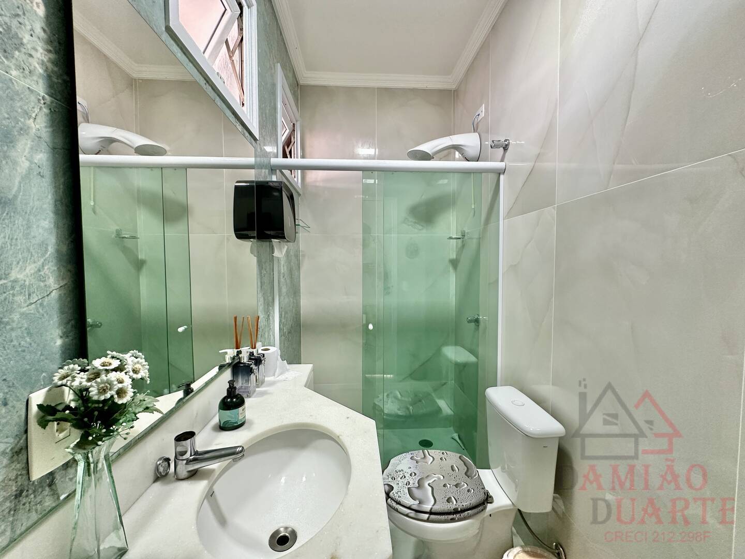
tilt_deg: -2.4
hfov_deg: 102.1
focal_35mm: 14
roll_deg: +0.1
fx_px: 301
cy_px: 280
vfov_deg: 85.7
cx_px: 372
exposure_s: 1/60
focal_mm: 2.22
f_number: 2.2
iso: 250
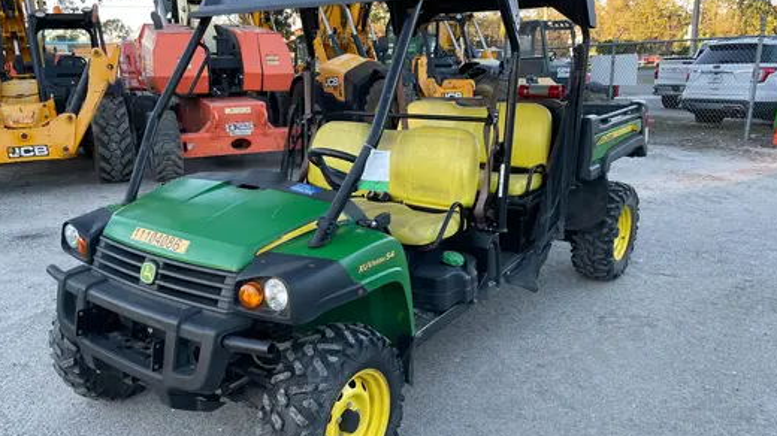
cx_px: 384
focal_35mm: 30
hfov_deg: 64.3
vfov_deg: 38.9
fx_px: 618
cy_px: 238
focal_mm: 4.2
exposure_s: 1/121
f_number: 1.6
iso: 40
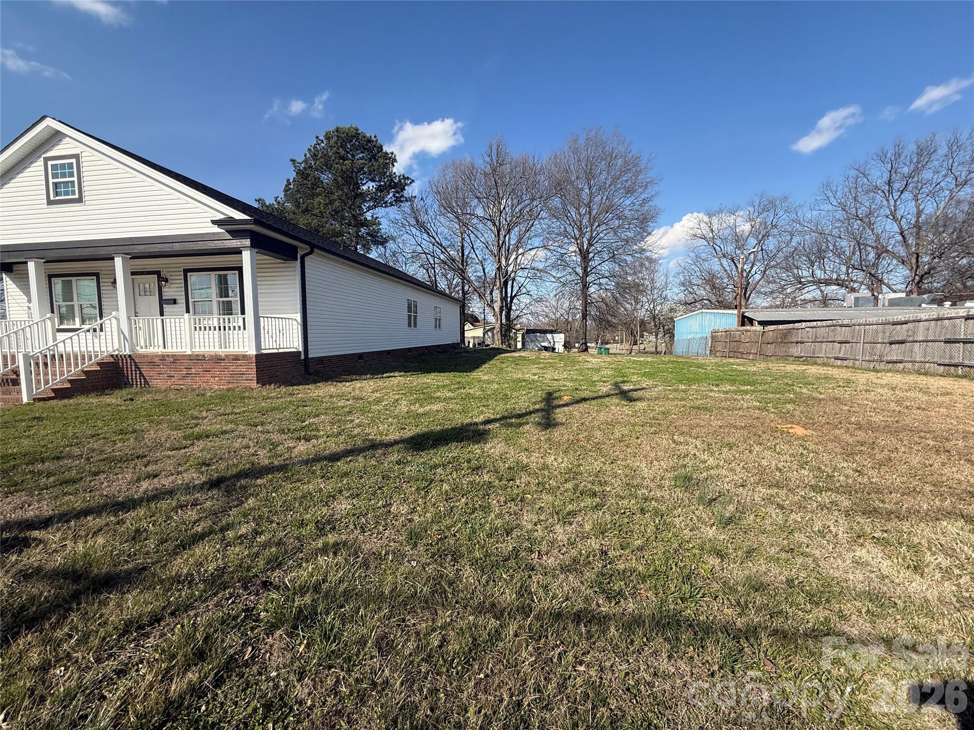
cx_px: 487
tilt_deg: -7.9
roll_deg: +3.1
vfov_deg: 85.7
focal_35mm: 14
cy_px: 365
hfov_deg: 102.1
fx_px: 394
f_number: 2.2
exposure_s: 1/1497
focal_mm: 2.22
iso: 50
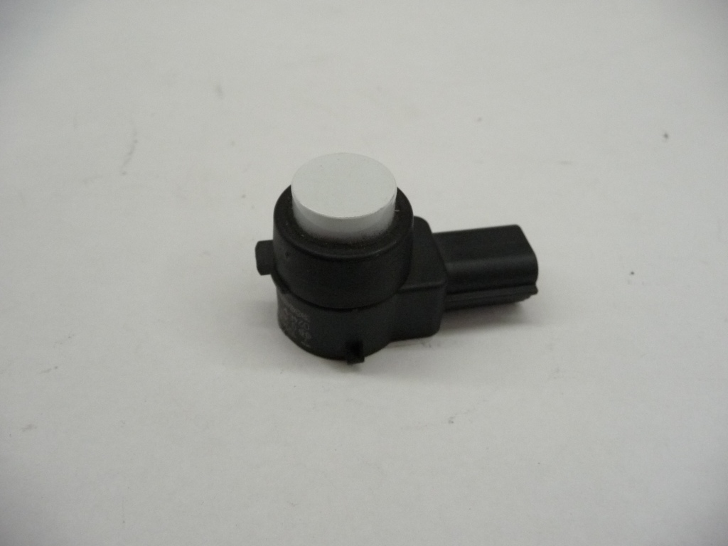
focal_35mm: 28
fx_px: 589
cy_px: 273
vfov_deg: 49.7
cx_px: 364
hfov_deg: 63.4
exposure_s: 1/125
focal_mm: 4.7
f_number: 3.3
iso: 500
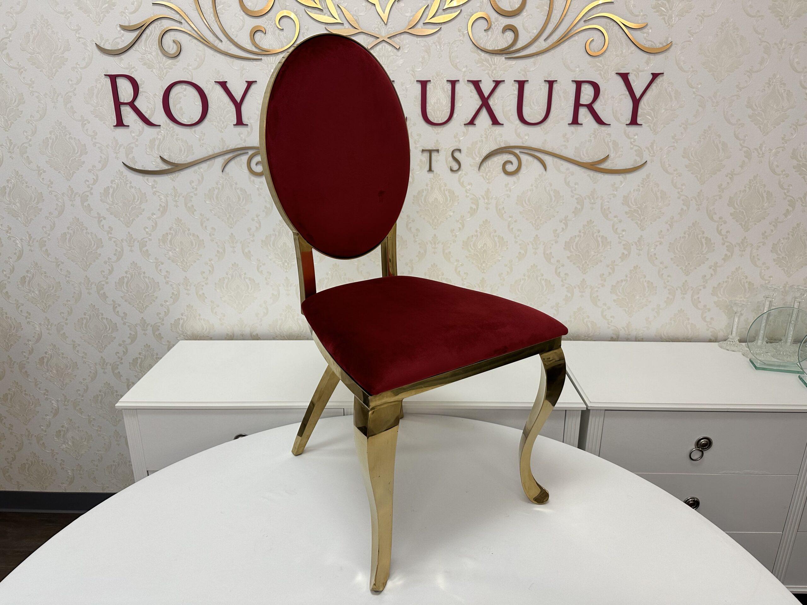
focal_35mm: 24
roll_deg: -0.2
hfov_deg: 71.6
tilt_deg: -19.6
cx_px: 404
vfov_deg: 56.8
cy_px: 302
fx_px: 560
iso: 125
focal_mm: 6.86
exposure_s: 1/120
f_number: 1.78
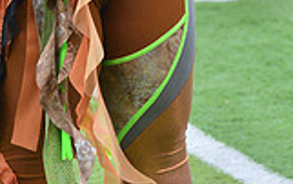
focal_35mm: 299
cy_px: -184
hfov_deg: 7.0
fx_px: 2390
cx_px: 65
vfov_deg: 4.3
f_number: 5.6
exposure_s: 1/320
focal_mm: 105
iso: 640
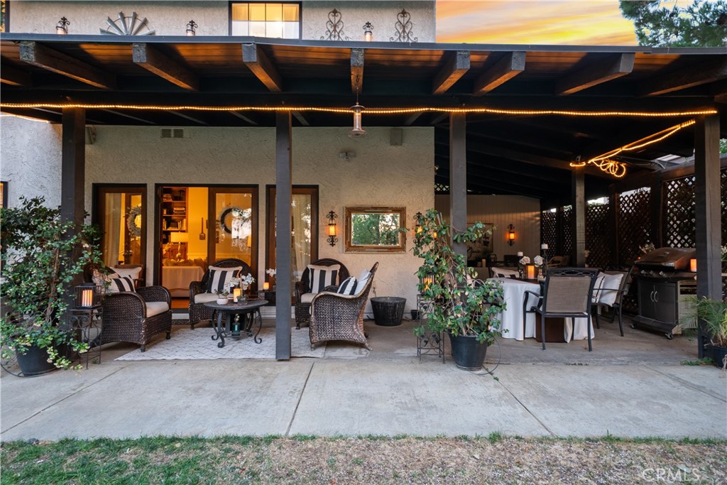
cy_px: 242
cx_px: 364
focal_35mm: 19
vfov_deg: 64.6
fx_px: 384
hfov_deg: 86.9
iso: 100
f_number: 8
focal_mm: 19
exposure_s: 2.5
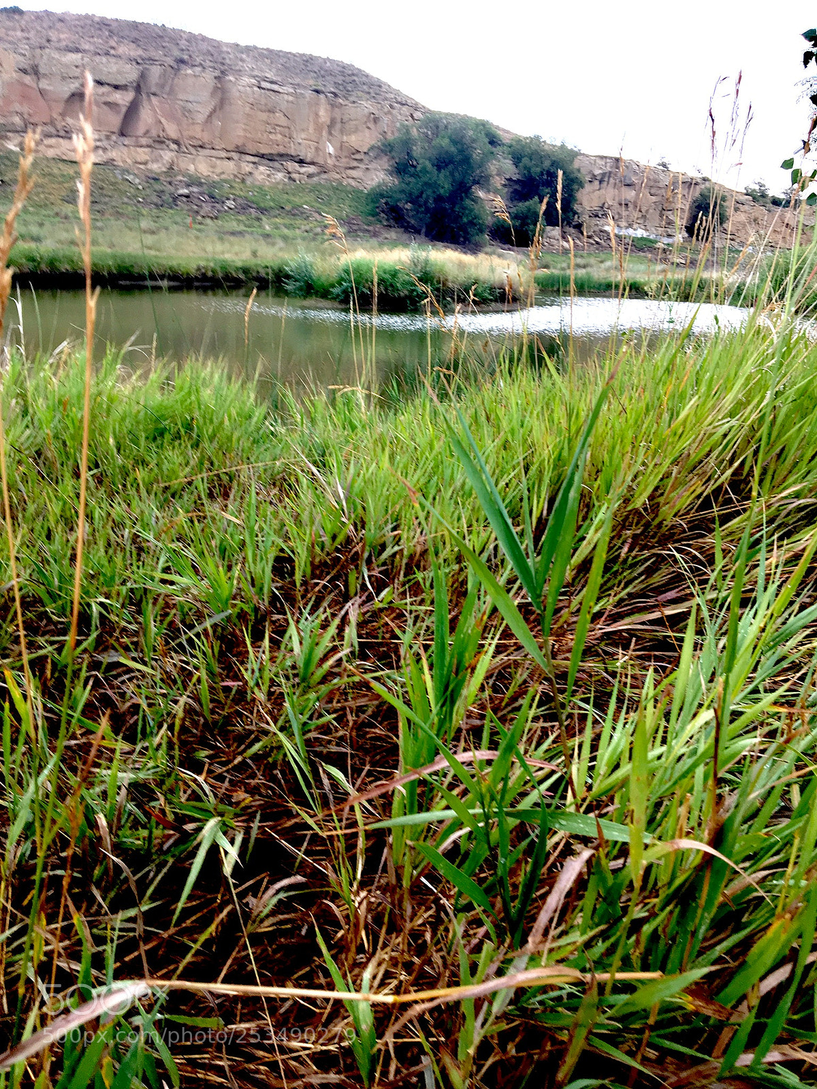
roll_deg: -1.4
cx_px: 408
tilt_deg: -16.2
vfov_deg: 61.7
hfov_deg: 48.2
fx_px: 913
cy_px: 544
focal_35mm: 29
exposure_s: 1/60
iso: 25
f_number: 2.2
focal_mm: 4.15
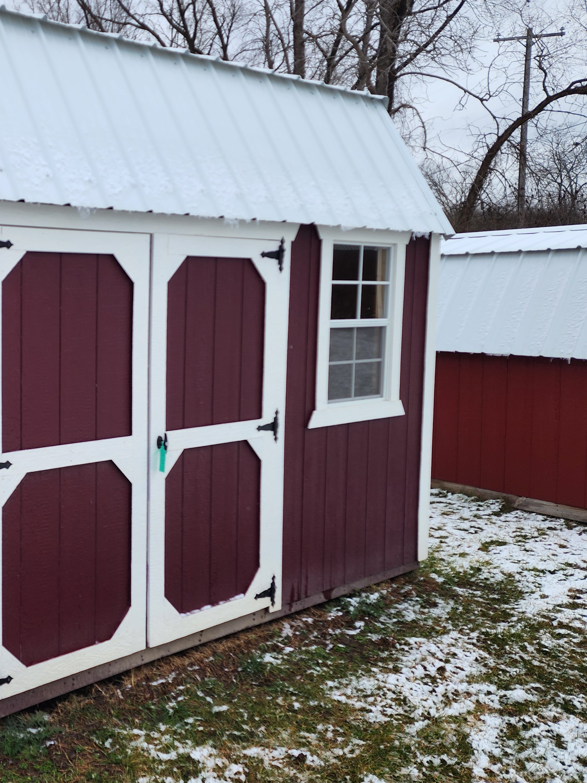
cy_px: 353
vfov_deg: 48.9
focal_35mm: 38
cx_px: 37
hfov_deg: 35.1
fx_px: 859
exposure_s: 1/230
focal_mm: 6.4
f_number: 1.8
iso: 12
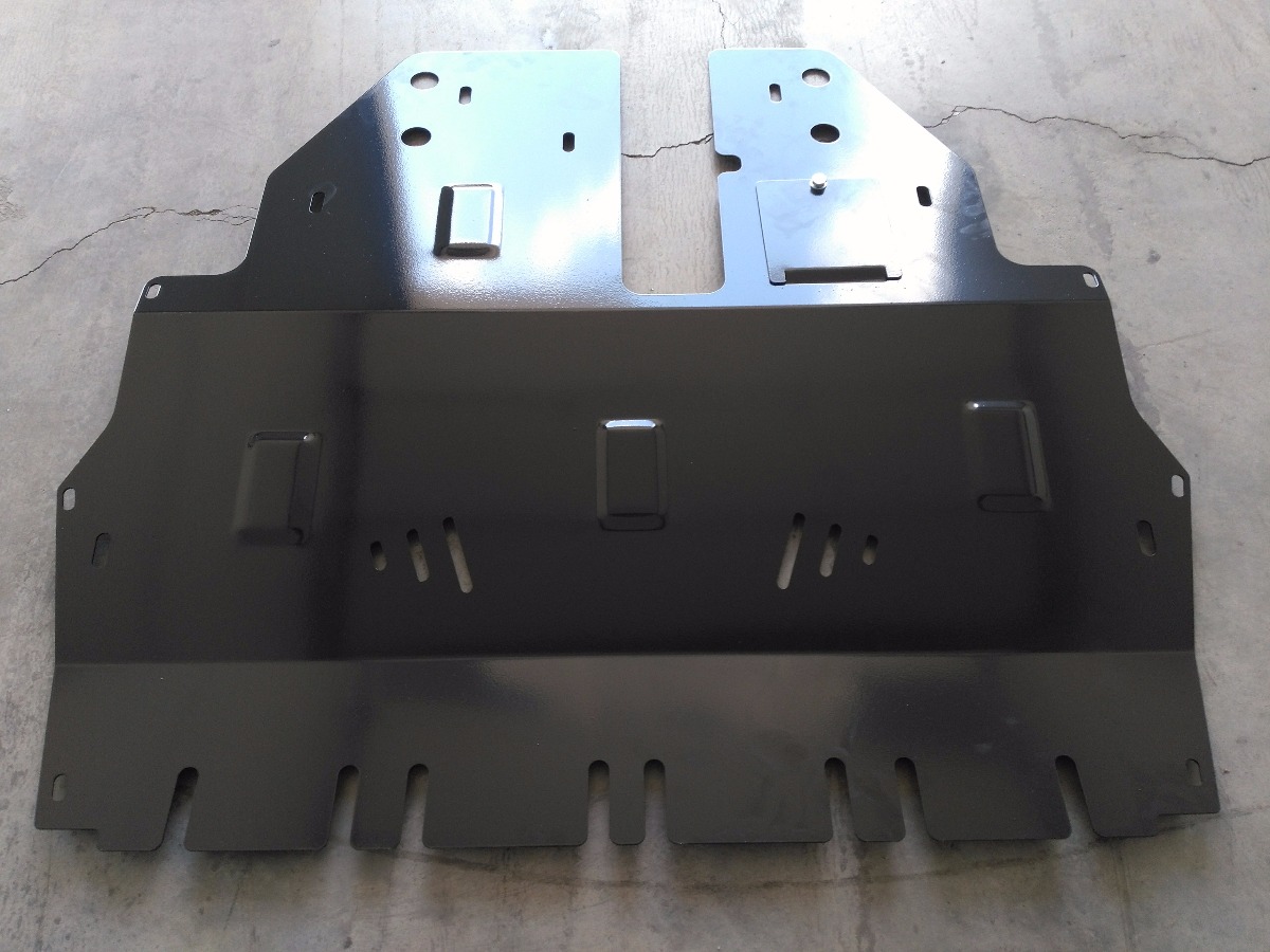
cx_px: 635
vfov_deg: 49.7
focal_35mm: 28
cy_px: 476
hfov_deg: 63.4
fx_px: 1027
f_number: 2
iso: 113
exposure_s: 1/60
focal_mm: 2.96
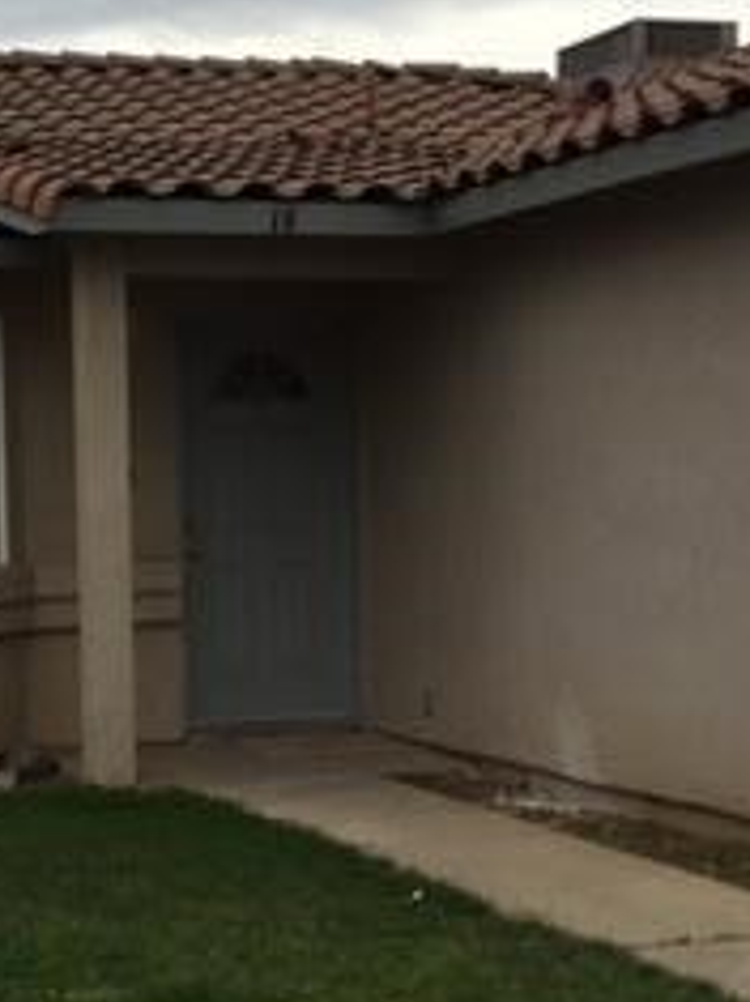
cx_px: 107
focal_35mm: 79
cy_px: 648
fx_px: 2284
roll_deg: -0.2
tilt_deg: -1.5
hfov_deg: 18.4
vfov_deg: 24.6
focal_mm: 4.15
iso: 32
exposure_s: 1/638
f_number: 2.2
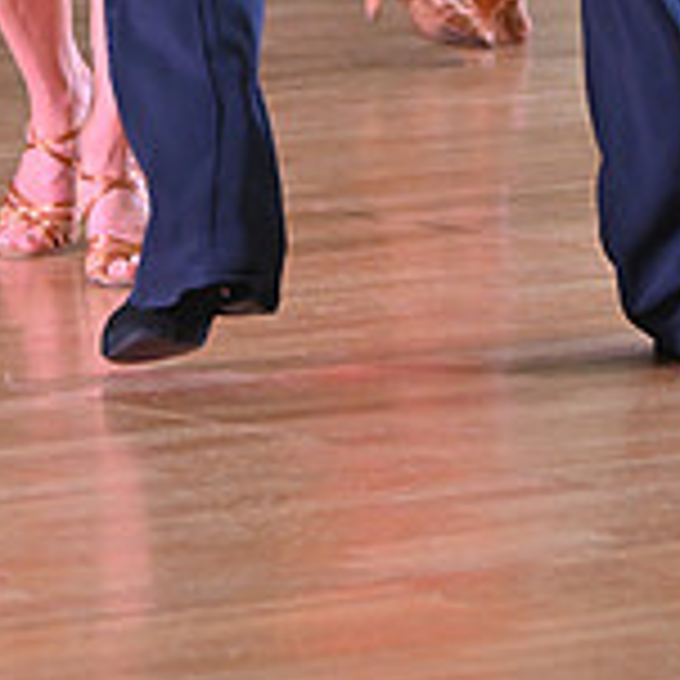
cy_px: -428
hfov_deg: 4.5
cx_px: 164
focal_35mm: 392
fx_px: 8712
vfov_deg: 4.4
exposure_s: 1/400
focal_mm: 120
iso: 3200
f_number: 5
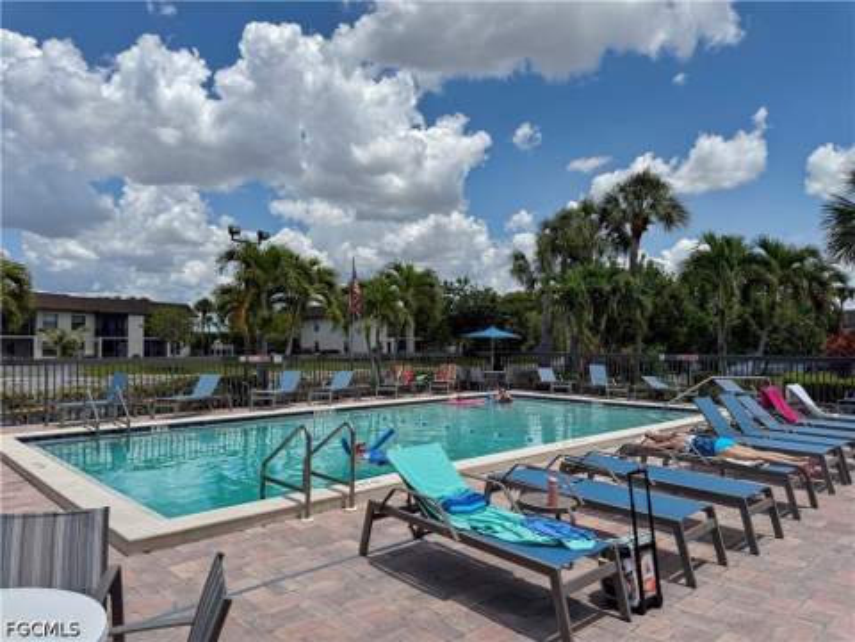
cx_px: 428
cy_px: 321
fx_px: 593
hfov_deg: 71.6
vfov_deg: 56.8
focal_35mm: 24
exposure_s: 1/8130
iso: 80
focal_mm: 6.76
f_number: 1.78
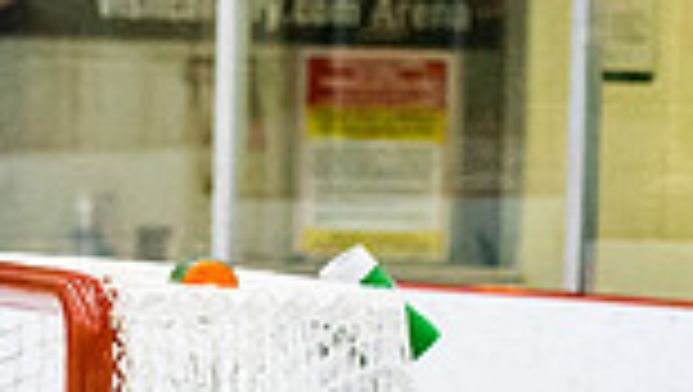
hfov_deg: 4.2
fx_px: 9381
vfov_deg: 2.4
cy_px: 430
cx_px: -281
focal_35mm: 510
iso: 2500
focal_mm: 70
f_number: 2.8
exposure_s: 1/640
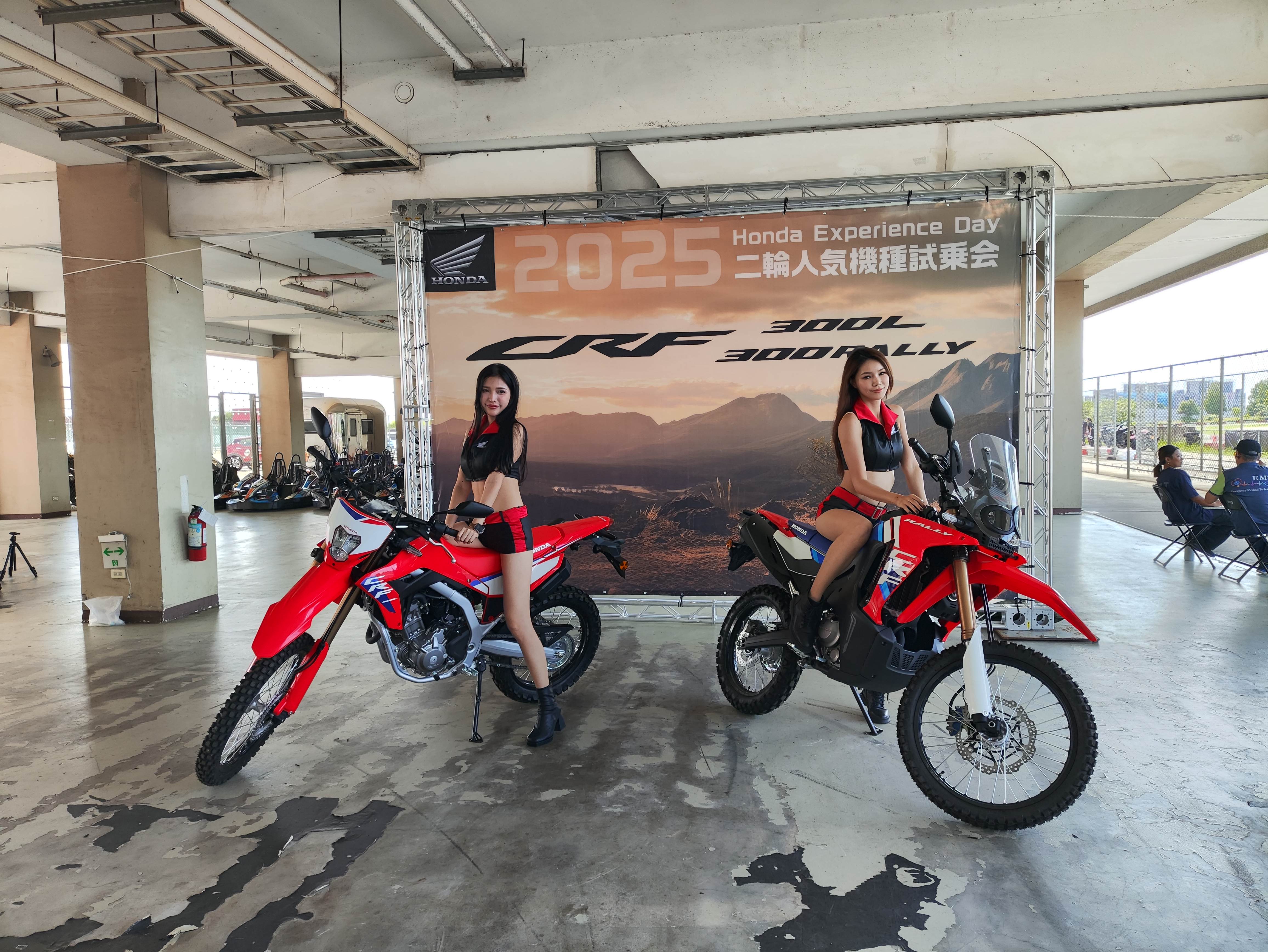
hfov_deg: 71.6
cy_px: 476
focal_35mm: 24
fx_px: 879
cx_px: 634
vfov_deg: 56.9
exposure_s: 1/120
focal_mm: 4.68
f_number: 1.8
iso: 50
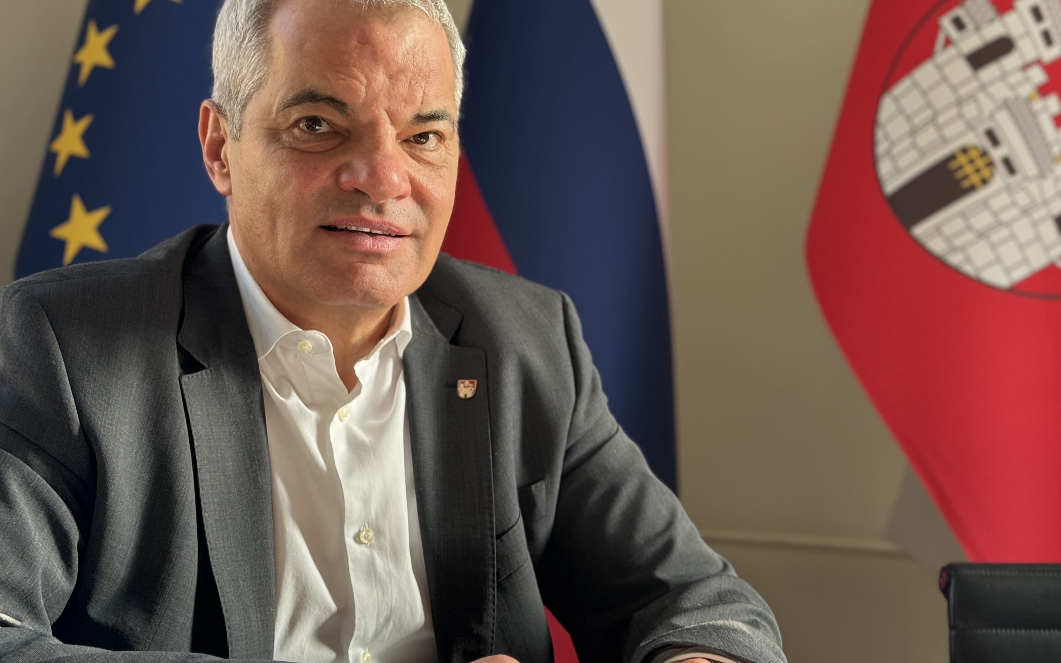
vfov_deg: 21.3
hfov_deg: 33.5
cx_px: 542
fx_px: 1764
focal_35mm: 61
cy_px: 350
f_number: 1.78
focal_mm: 6.76
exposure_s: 1/83
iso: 100
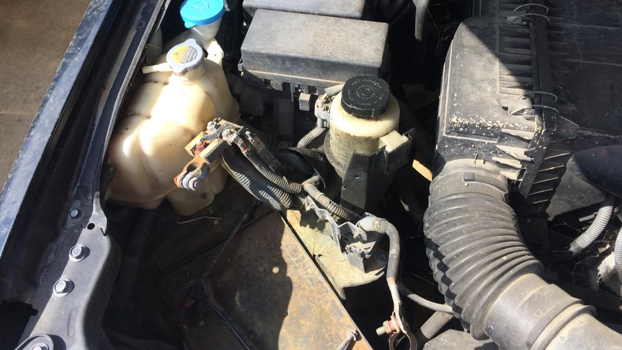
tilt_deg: -51.5
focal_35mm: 32
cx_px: 310
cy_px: 132
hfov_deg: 61.0
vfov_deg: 36.5
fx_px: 528
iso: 32
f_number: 2.2
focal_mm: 4.15
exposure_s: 1/720
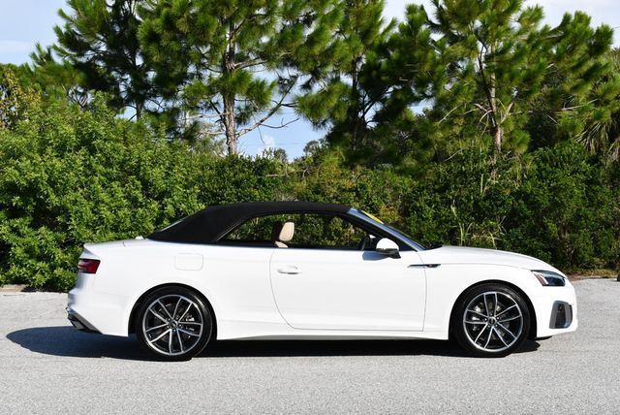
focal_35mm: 60
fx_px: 1034
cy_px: 208
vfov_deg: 22.7
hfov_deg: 33.4
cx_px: 310
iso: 100
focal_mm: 30
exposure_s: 1/250
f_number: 8
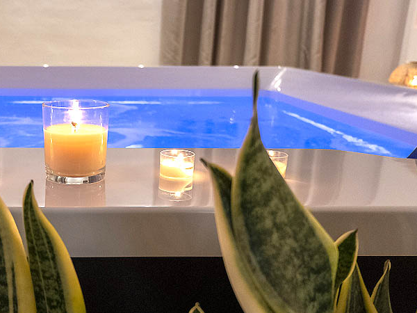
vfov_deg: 35.0
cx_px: 74
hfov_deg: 43.3
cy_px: 193
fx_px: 494
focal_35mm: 41
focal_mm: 16.7
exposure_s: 1/30
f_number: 3.5
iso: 2000
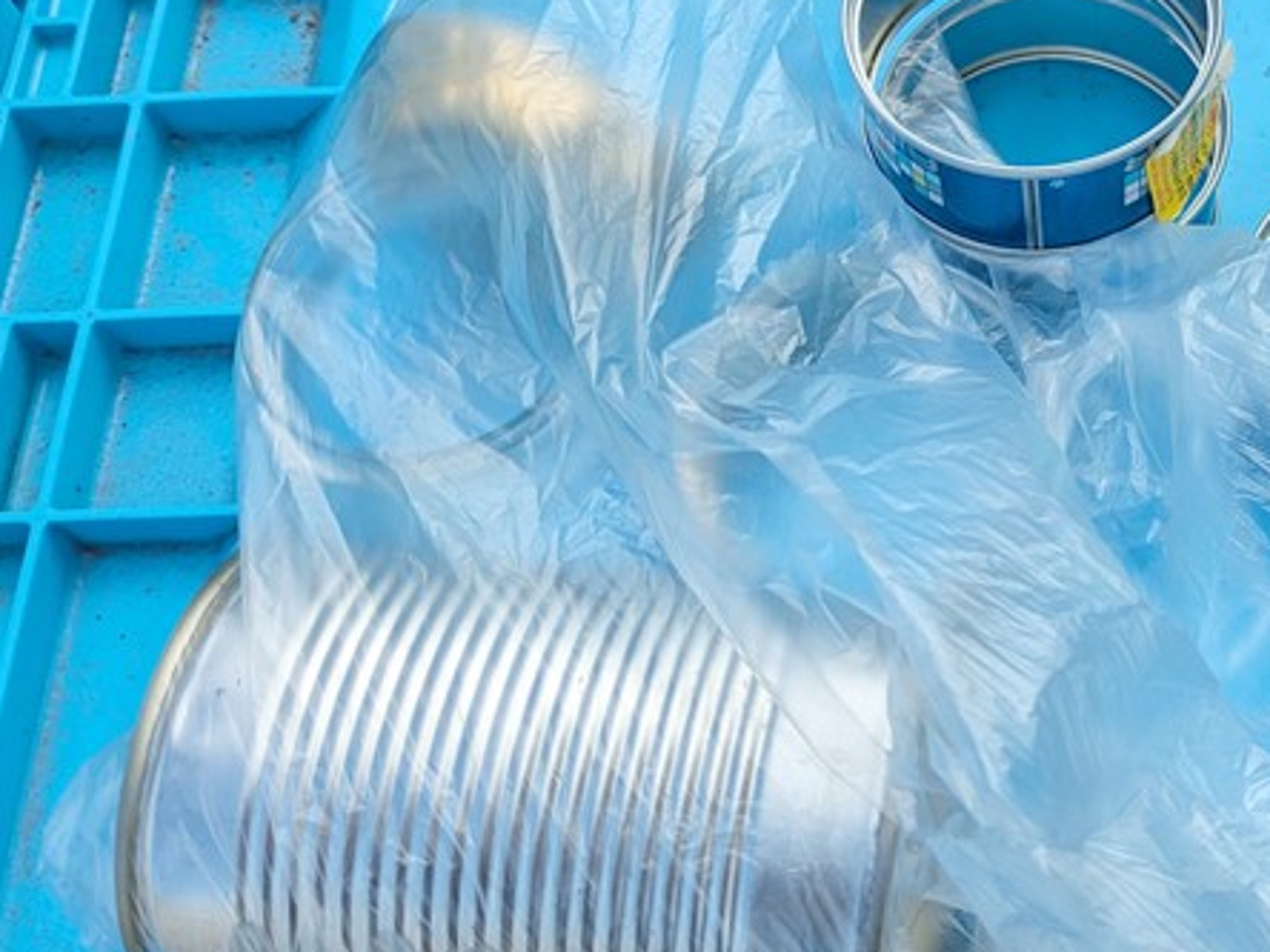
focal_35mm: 45
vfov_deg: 31.6
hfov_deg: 39.3
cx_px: 1124
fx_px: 1651
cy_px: 229
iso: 43
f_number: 1.89
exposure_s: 1/1776
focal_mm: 5.43
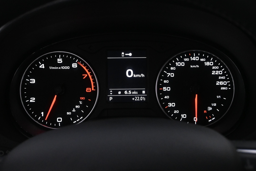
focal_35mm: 50
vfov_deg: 27.3
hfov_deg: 40.0
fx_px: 352
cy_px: 86
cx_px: 128
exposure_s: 1/50
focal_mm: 33
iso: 5000
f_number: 5.6
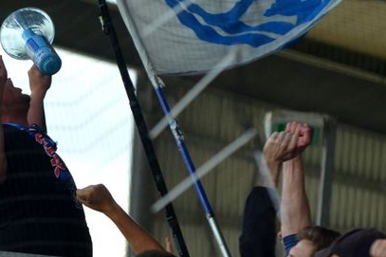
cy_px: 136
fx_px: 4166
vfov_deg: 3.5
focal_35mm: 389
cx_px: 205
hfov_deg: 5.3
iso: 640
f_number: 5.6
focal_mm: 185
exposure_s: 1/1250
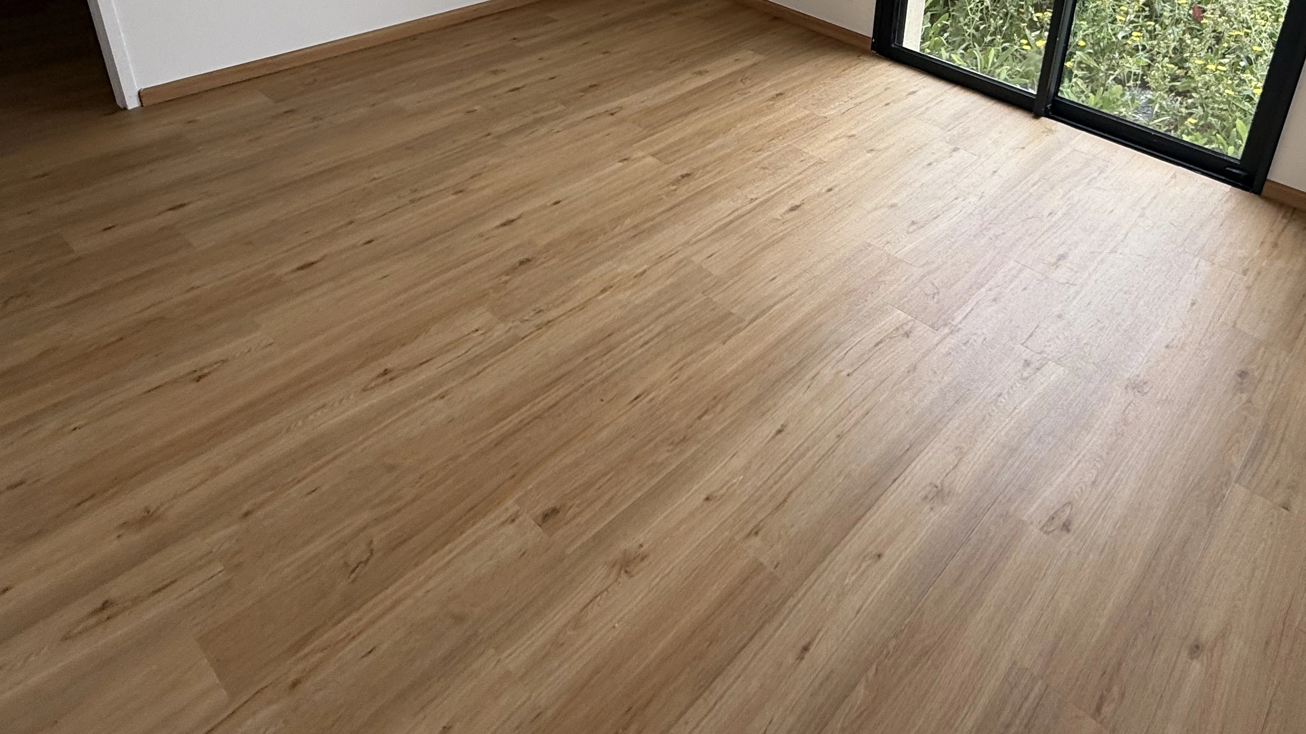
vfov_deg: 40.7
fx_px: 900
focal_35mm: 26
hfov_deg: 70.7
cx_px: 817
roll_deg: -4.3
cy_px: 62
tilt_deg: -23.9
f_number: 2.2
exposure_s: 1/304
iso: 50
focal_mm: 2.22
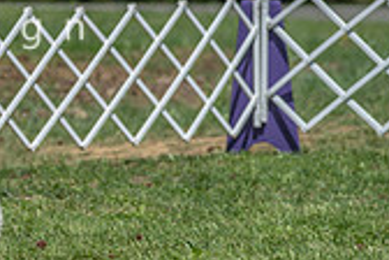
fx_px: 5046
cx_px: -204
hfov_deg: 4.4
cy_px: 99
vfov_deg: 2.9
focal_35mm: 467
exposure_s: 1/1000
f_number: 5
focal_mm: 135
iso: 200
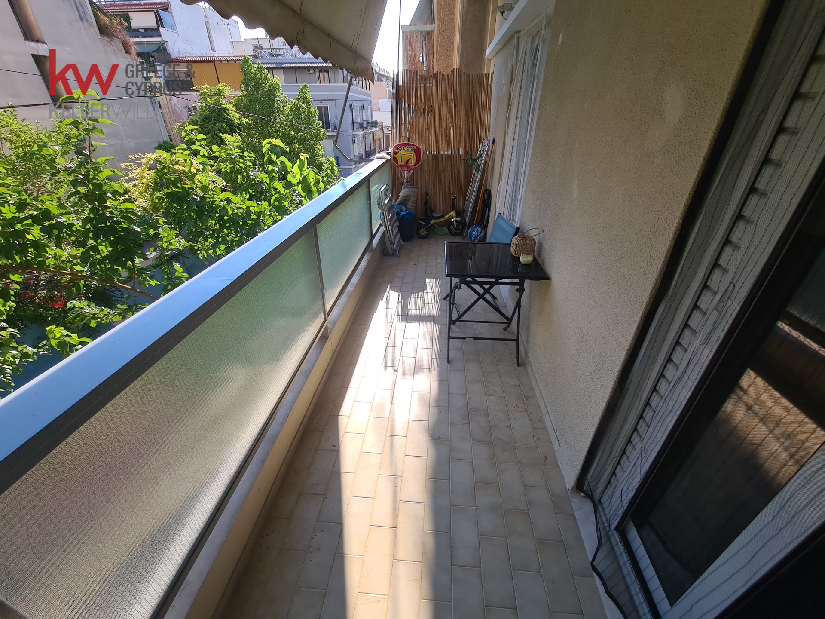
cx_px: 412
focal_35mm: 13
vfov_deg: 89.9
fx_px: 310
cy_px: 310
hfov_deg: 106.2
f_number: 2.2
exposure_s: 1/700
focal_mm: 2.2
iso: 50
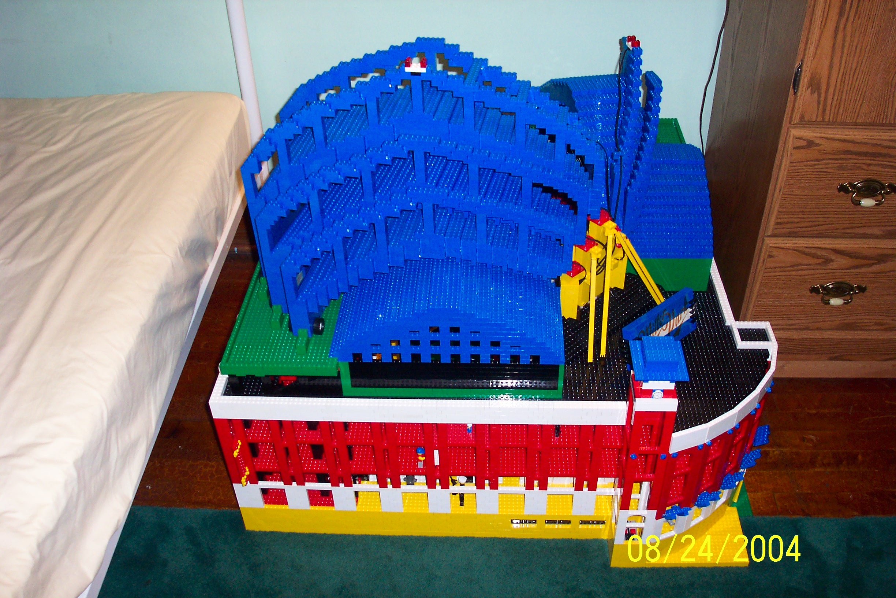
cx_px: 448
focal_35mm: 35
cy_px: 299
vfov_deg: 37.9
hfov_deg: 54.4
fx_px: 871
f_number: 2.8
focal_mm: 7.5
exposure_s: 1/30
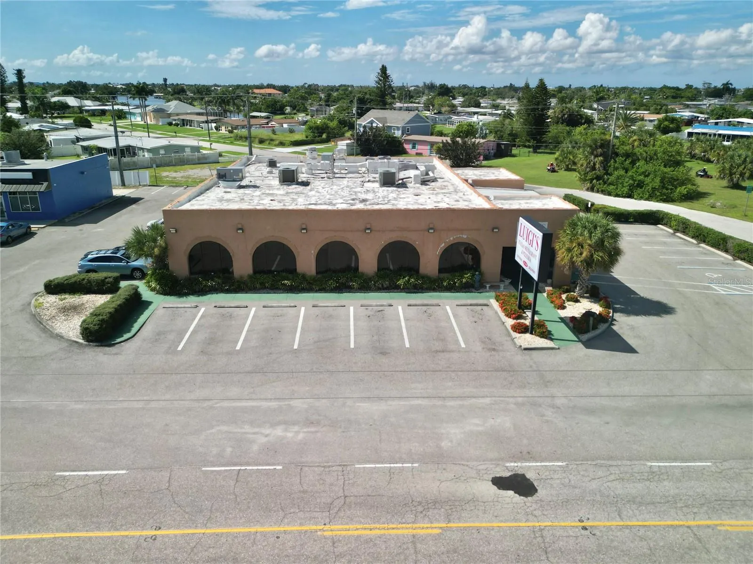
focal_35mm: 24
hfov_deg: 71.6
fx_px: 522
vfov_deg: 56.8
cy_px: 282
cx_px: 376
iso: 110
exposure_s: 1/1600
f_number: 1.7
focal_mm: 6.72
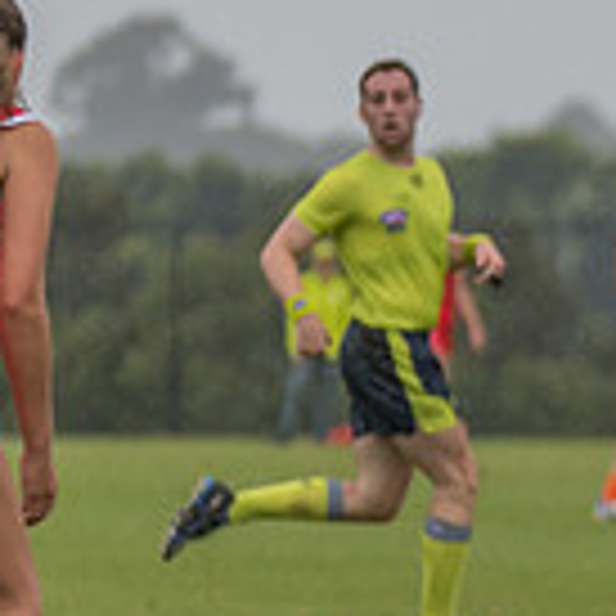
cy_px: 284
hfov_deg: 1.8
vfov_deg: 1.8
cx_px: 1051
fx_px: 19730
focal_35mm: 980
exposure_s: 1/1250
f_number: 5.6
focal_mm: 260
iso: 500
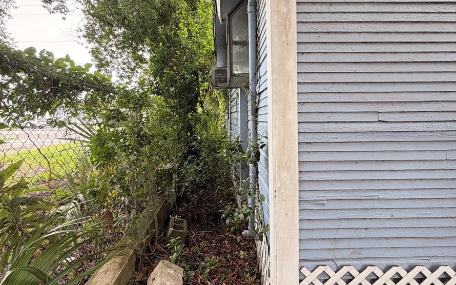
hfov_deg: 85.1
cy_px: 124
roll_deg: +0.2
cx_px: 226
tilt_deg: -1.1
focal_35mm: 20
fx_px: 249
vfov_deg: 59.4
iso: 64
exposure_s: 1/121
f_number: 2.2
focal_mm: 2.22
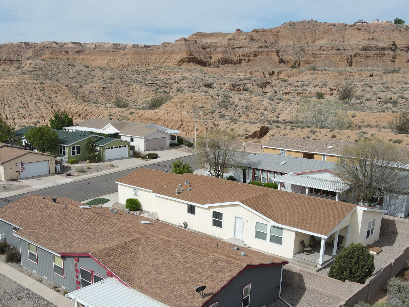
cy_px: 210
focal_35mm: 36
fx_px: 425
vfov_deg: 39.1
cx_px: 170
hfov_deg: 51.1
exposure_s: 1/1000
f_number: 2.8
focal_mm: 4.5
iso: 100
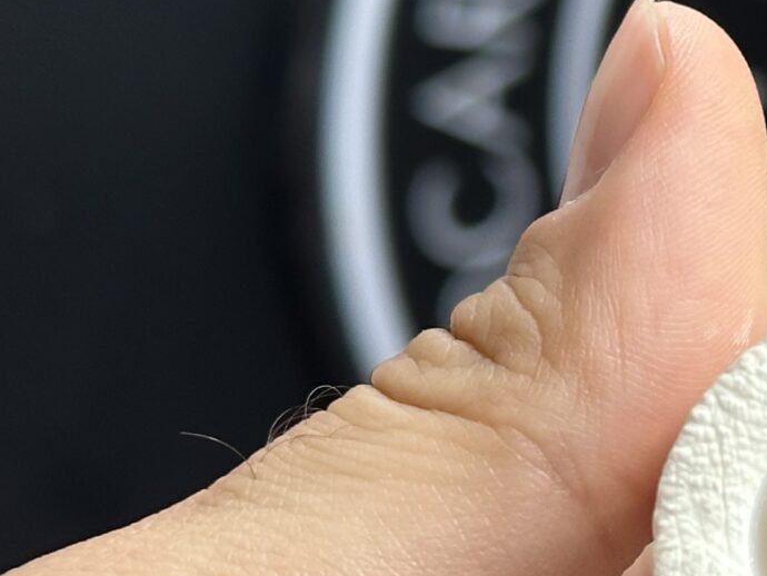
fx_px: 3945
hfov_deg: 10.4
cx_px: 1387
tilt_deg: -19.1
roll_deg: -1.4
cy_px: 192
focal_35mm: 178
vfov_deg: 8.3
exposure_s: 1/484
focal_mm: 6.86
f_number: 1.78
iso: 64
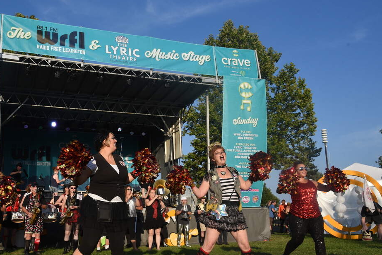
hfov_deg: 49.0
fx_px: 414
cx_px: 140
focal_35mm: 39
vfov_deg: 34.1
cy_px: 158
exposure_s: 1/640
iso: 400
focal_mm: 30
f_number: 9
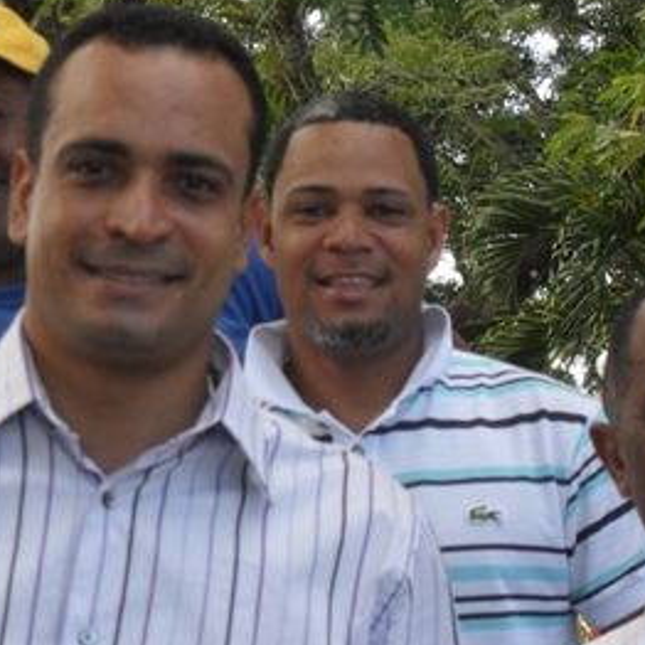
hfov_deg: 12.8
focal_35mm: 136
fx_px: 2867
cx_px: 126
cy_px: 239
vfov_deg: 12.8
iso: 100
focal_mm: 15.9
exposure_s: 1/60
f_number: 4.7
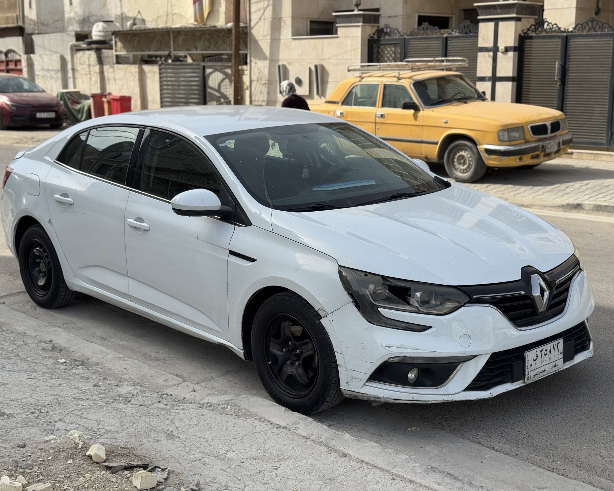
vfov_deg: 29.7
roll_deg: +0.4
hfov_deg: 36.7
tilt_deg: -10.2
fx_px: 927
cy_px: 245
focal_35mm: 51
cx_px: 294
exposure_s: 1/3257
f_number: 1.78
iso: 64
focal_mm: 6.76
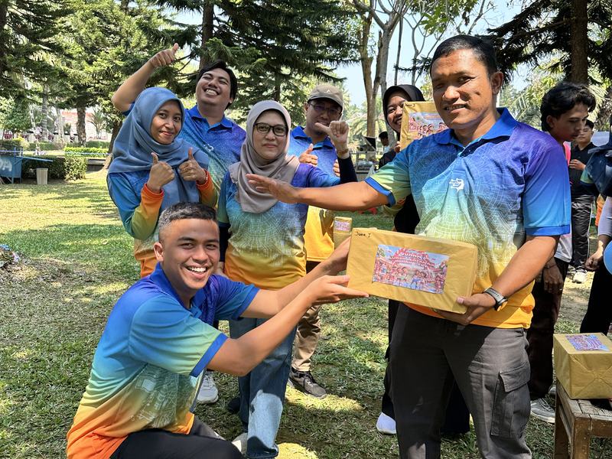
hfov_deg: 71.6
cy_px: 230
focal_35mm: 24
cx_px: 306
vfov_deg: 56.8
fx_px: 424
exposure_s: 1/850
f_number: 1.78
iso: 80
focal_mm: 6.86
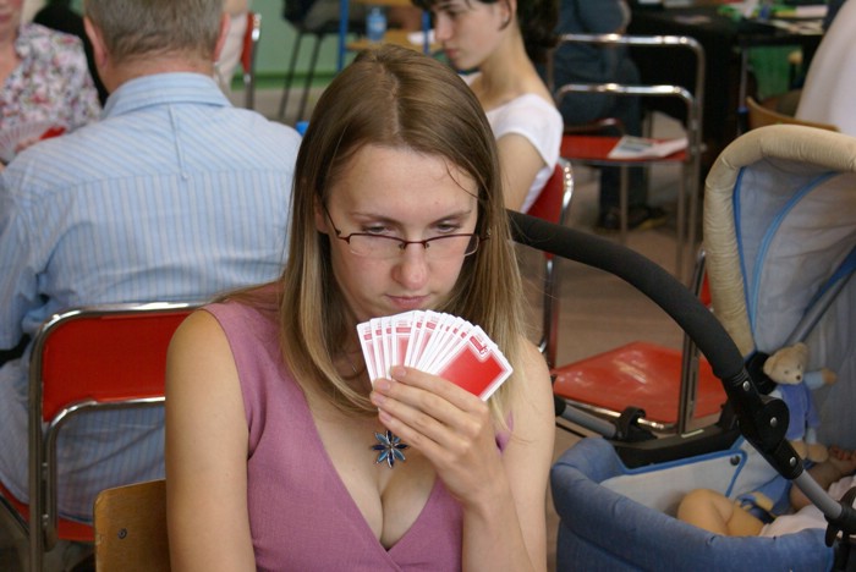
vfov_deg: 16.6
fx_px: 1963
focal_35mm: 82
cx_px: 428
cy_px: 286
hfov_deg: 24.6
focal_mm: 55
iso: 800
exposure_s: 1/60
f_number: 5.6
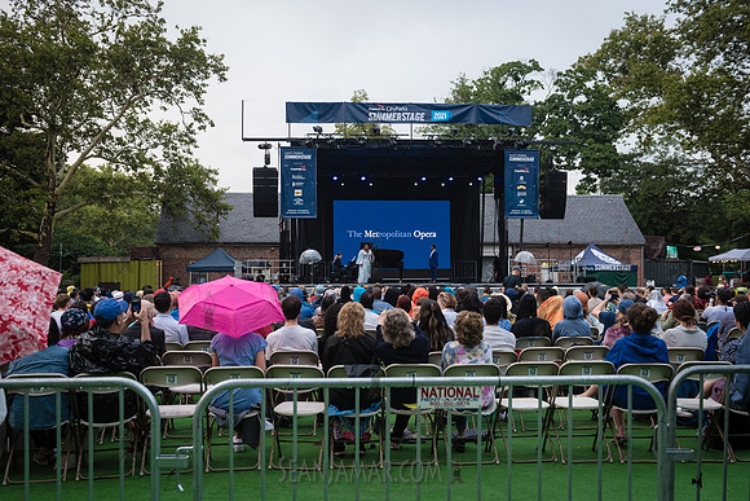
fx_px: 768
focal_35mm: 37
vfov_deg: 36.1
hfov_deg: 52.0
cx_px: 375
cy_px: 250
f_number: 4.5
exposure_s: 1/640
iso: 1600
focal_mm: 36
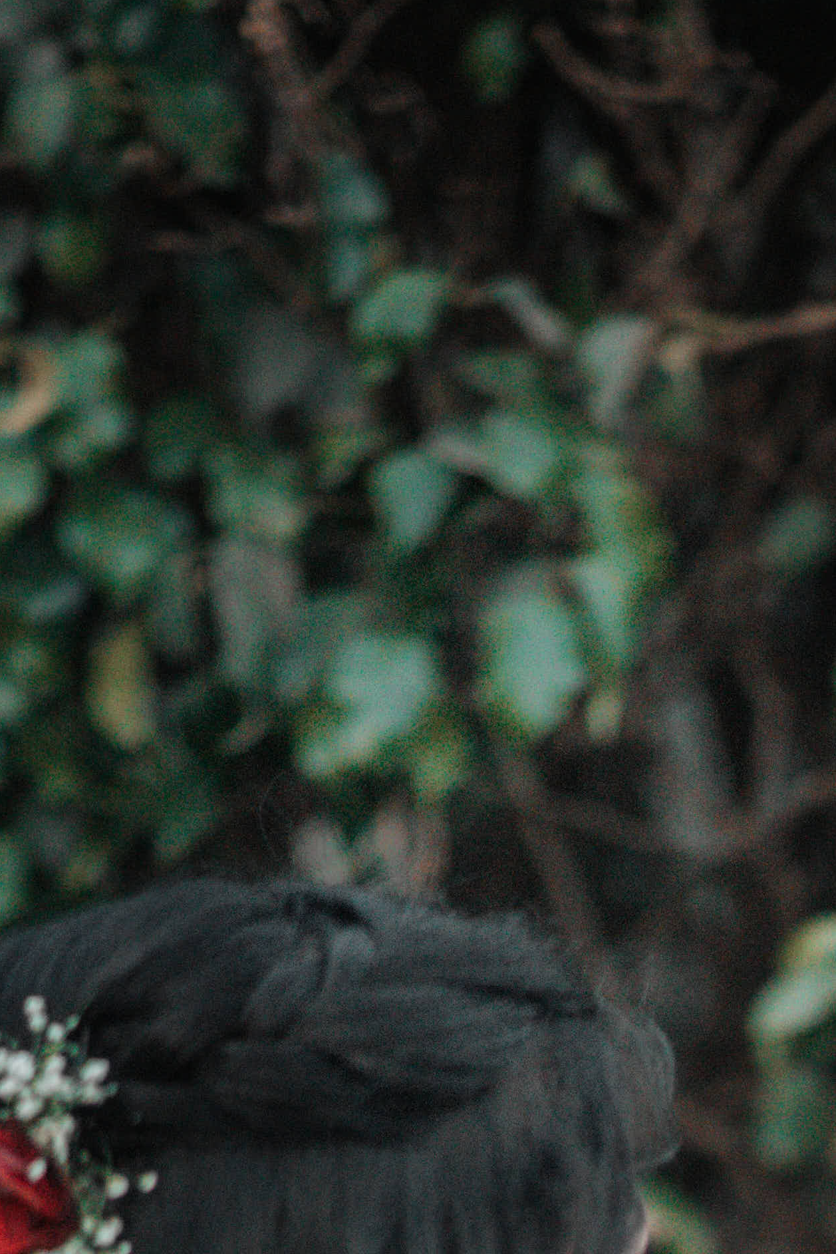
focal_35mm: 316
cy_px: 2175
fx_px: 11004
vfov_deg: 6.4
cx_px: 970
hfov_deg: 4.3
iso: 2500
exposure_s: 1/1250
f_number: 1.4
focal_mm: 85
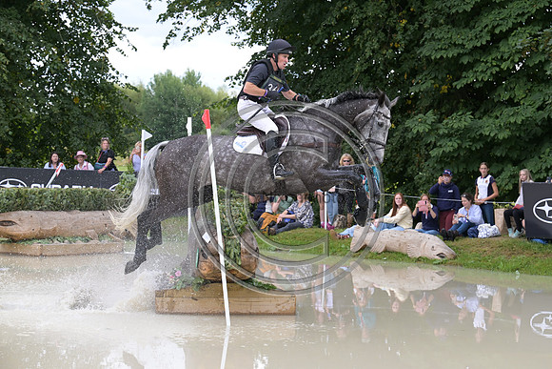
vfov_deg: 14.7
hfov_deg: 21.9
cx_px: 276
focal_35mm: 93
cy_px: 184
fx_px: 1426
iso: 1400
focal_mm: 93
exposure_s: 1/1250
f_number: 5.6
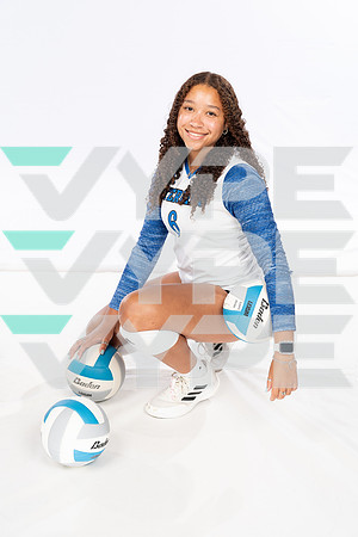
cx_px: 179
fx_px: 686
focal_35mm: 46
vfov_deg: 42.7
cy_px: 268
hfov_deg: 29.2
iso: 160
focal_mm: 46
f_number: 5.6
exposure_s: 1/250
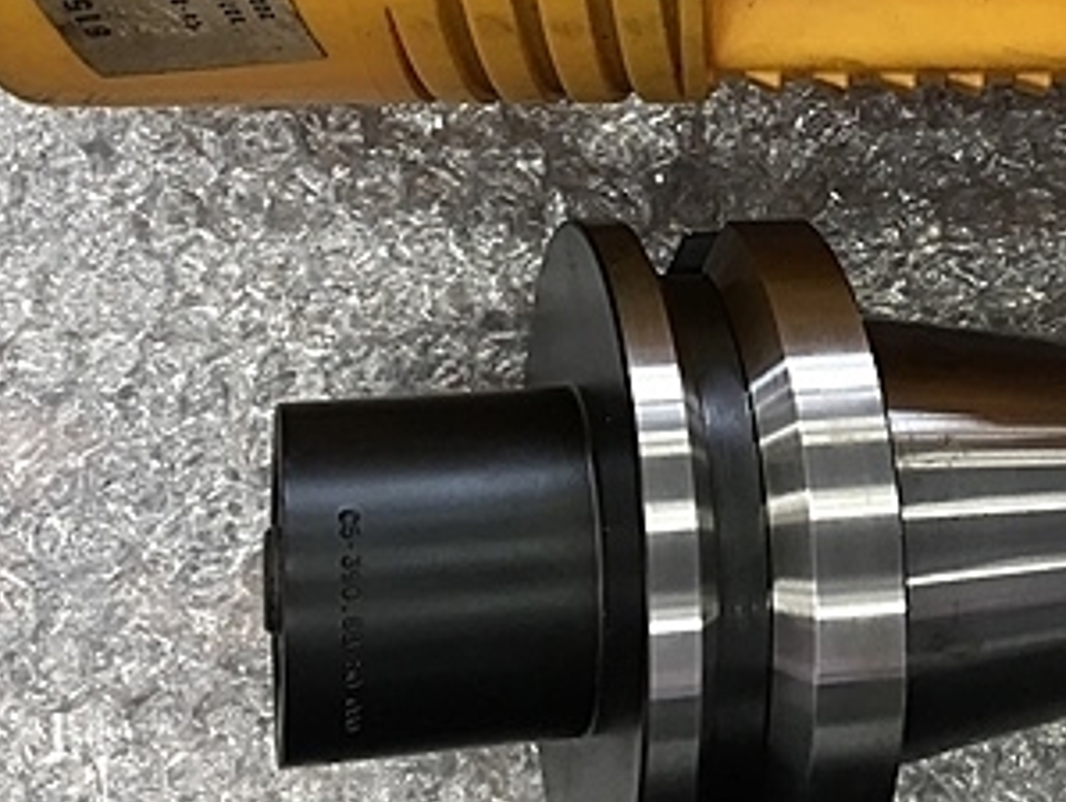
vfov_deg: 23.0
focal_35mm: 62
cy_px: 61
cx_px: 791
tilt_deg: -84.4
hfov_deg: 30.7
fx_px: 1912
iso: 50
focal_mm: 4.15
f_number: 2.2
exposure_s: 1/30
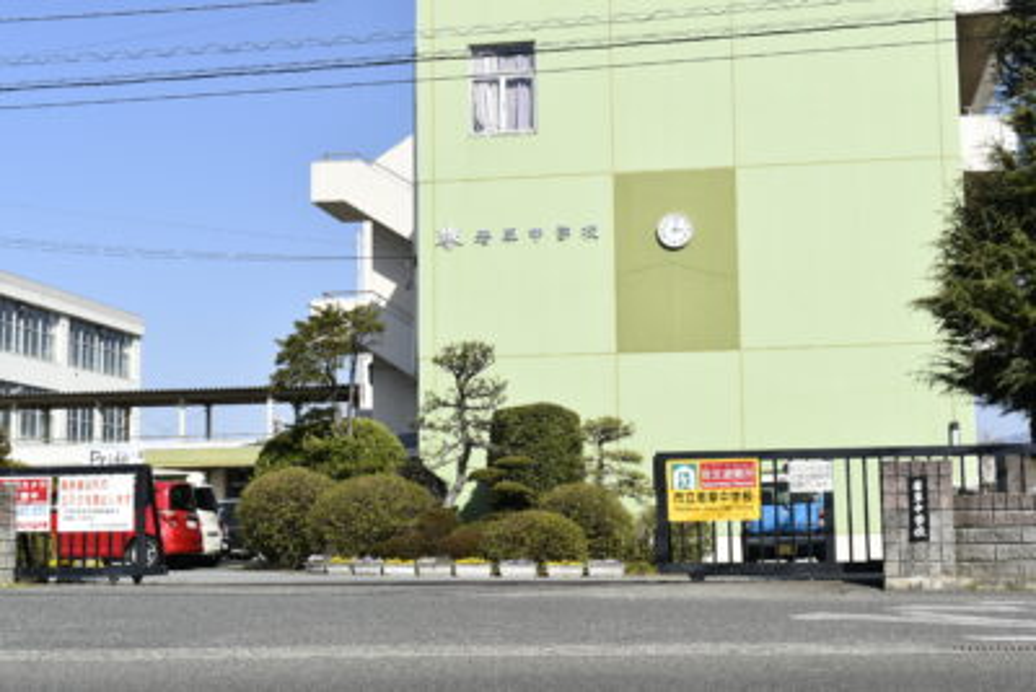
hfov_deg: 35.0
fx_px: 1641
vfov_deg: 23.8
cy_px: 346
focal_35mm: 57
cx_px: 518
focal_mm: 38
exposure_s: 1/500
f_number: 11
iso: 200
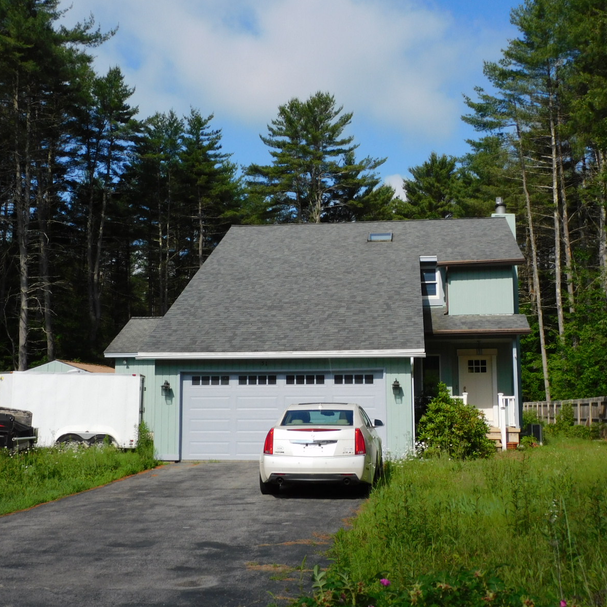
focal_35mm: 42
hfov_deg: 40.0
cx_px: 290
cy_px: 304
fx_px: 833
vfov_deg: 40.0
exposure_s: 1/1600
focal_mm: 6.3
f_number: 3.8
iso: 125
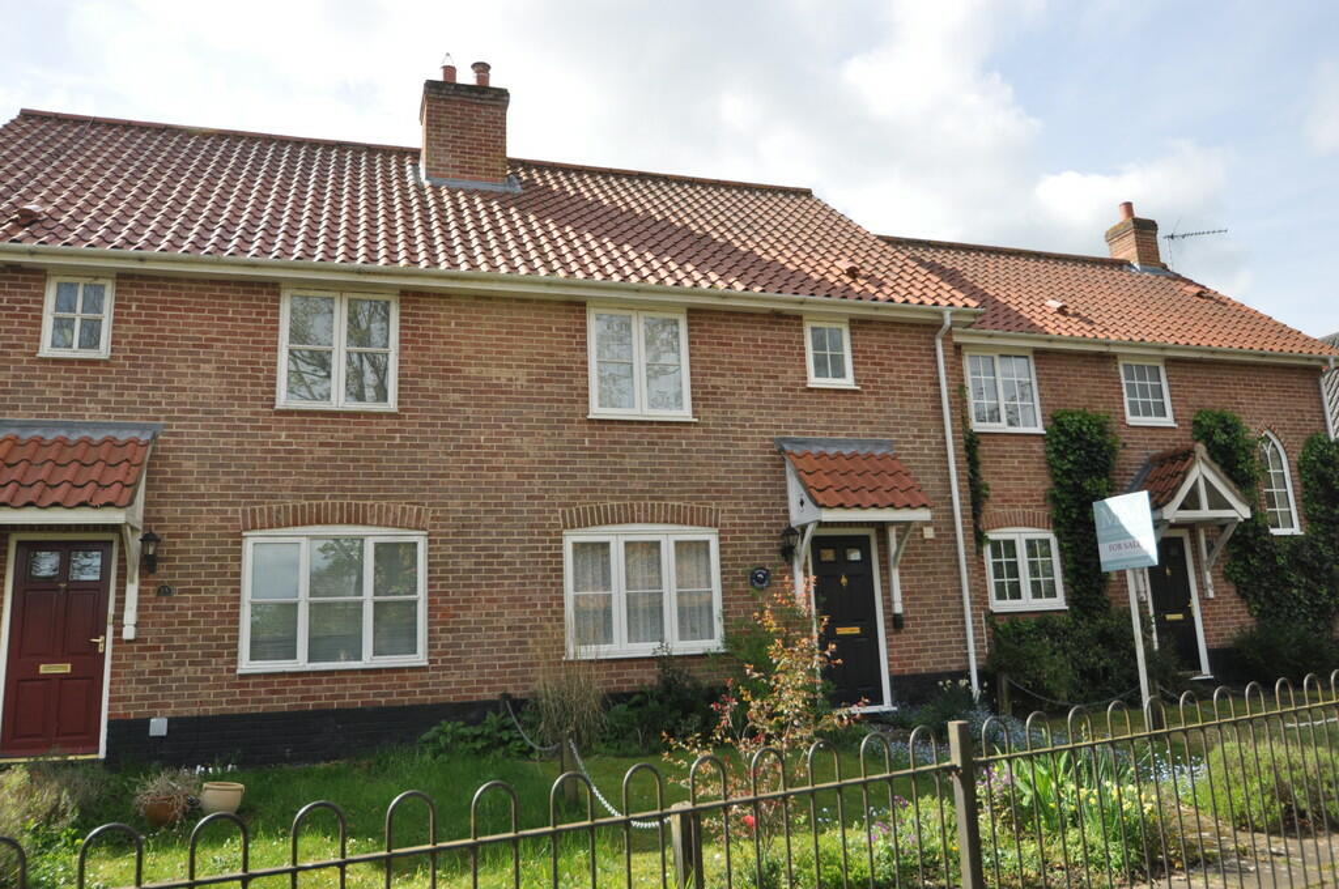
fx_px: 947
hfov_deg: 70.5
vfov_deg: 50.3
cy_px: 444
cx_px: 670
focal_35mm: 26
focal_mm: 17
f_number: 4.2
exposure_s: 1/1600
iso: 400
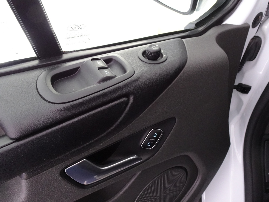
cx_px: 134
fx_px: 187
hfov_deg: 71.6
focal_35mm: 24
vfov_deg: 56.8
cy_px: 101
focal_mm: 4.25
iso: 800
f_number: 3.5
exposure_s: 1/10
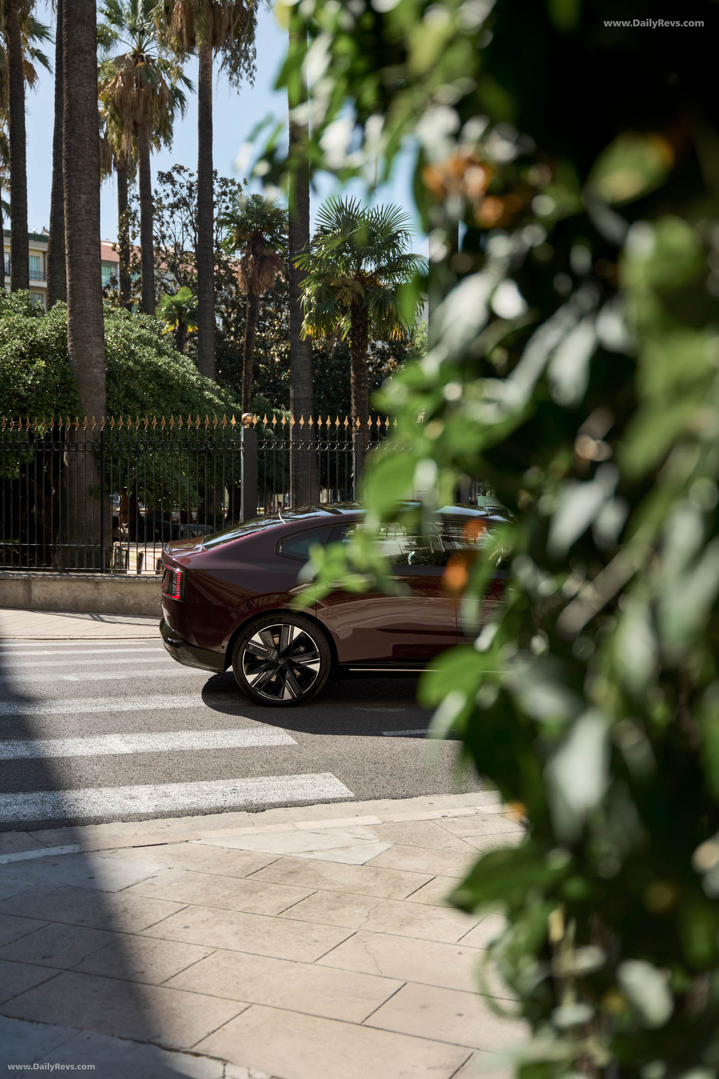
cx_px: 360
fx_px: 1259
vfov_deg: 46.4
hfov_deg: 31.9
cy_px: 540
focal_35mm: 42
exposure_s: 1/1000
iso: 100
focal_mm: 42
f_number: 2.8
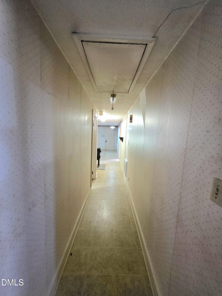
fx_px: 111
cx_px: 111
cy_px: 148
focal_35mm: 13
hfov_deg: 89.9
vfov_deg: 106.2
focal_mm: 2.2
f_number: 1.9
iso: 1000
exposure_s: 1/60.2
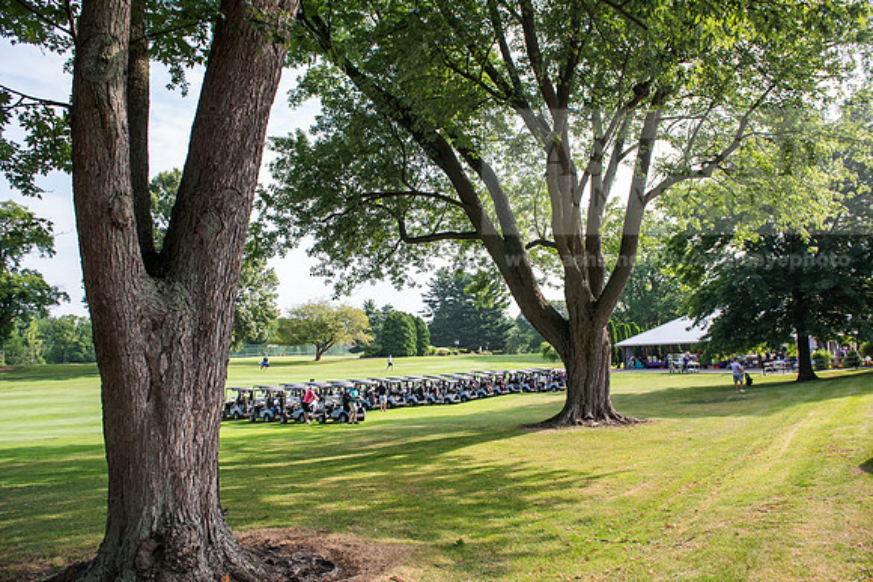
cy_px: 291
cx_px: 436
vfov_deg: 53.2
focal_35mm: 24
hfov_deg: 73.7
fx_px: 582
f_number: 5.6
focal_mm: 24
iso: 200
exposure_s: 1/250
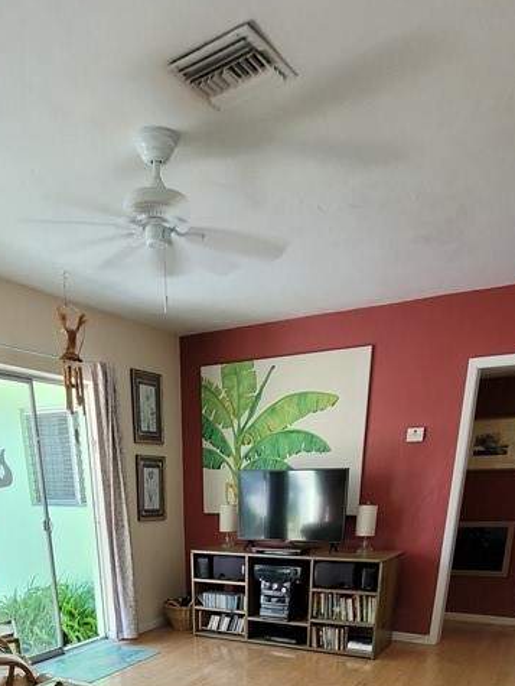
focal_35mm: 28
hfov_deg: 49.6
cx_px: 214
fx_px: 555
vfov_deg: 48.6
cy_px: 724
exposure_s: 1/60
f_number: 2.2
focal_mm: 1.74
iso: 64
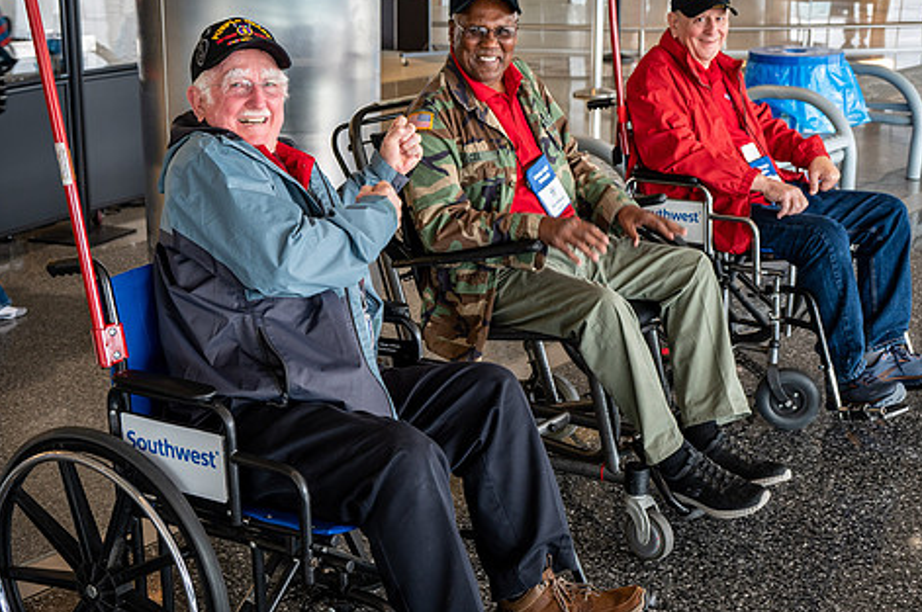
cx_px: 435
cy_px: 274
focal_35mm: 53
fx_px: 1356
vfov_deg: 25.4
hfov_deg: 37.5
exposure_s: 1/80
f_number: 5.3
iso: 1100
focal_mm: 43
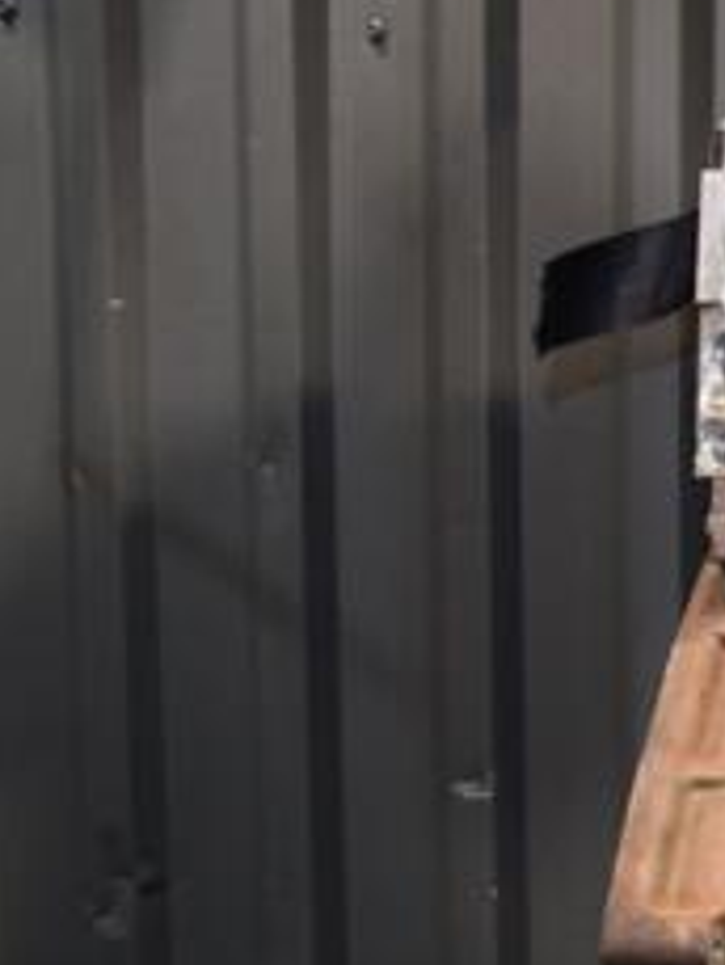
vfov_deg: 24.2
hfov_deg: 16.7
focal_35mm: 79
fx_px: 2211
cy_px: 771
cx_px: 1121
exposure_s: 1/80
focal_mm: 21
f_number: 5
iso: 800
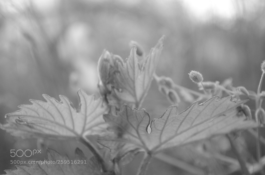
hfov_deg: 29.3
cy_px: 88
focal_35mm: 69
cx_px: 132
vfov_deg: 19.6
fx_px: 507
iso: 640
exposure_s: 1/60
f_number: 5.3
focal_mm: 46
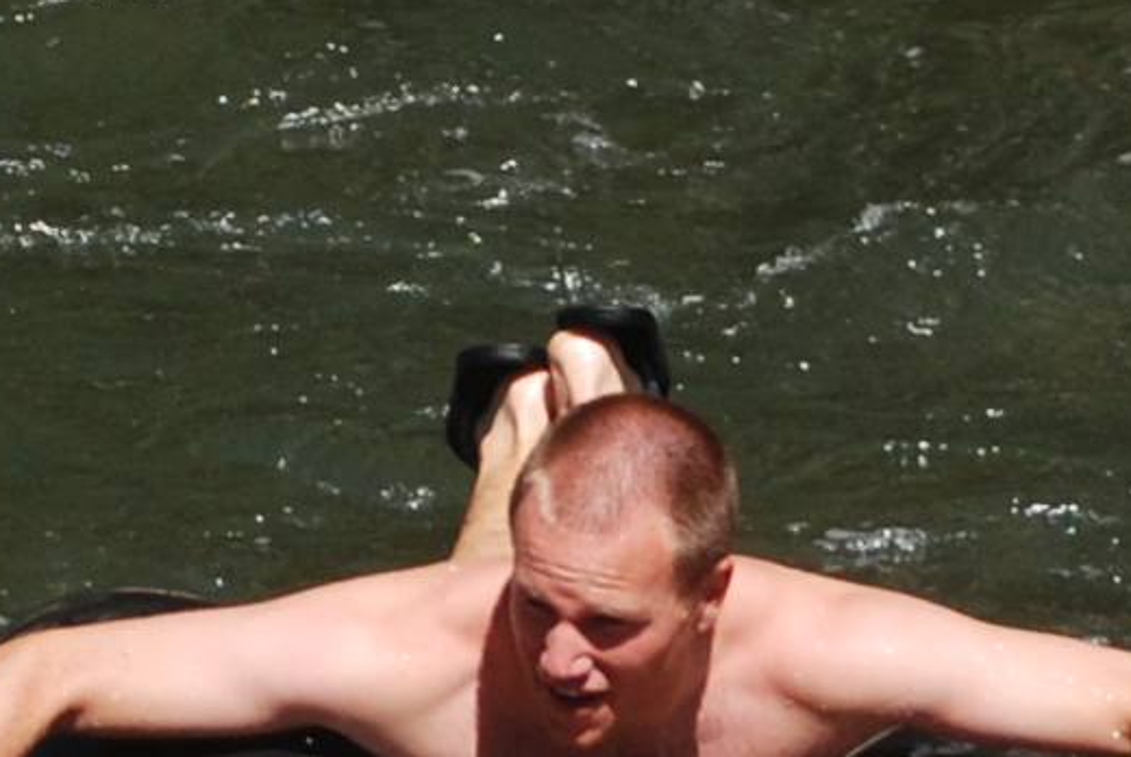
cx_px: 11
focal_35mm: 648
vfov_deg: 2.1
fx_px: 20381
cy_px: 1244
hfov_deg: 3.2
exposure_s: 1/500
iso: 160
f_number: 5.6
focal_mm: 58
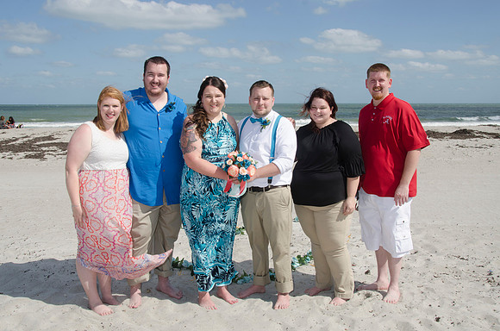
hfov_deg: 53.2
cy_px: 166
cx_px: 250
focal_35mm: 36
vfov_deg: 36.7
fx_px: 499
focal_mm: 24
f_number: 10
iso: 100
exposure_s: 1/250
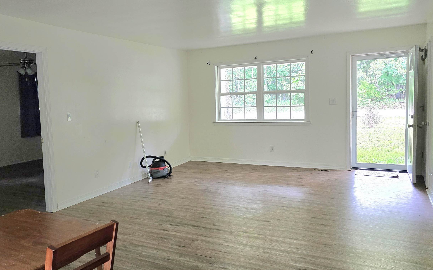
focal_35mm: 31
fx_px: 366
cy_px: 138
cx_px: 166
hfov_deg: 60.5
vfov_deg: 40.6
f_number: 1.7
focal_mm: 6.3
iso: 500
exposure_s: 1/120
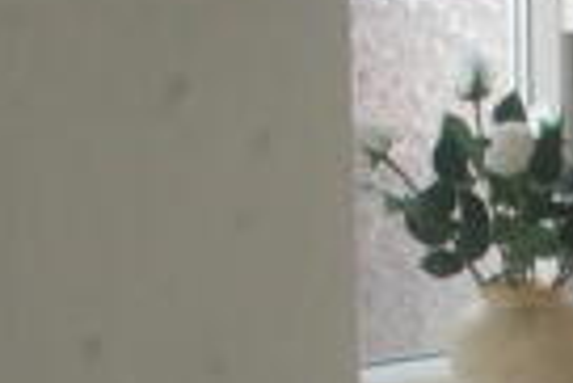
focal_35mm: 130
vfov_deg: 10.5
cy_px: 383
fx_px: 2071
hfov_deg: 13.5
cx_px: 1146
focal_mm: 18
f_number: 16
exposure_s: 1/60
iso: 1600
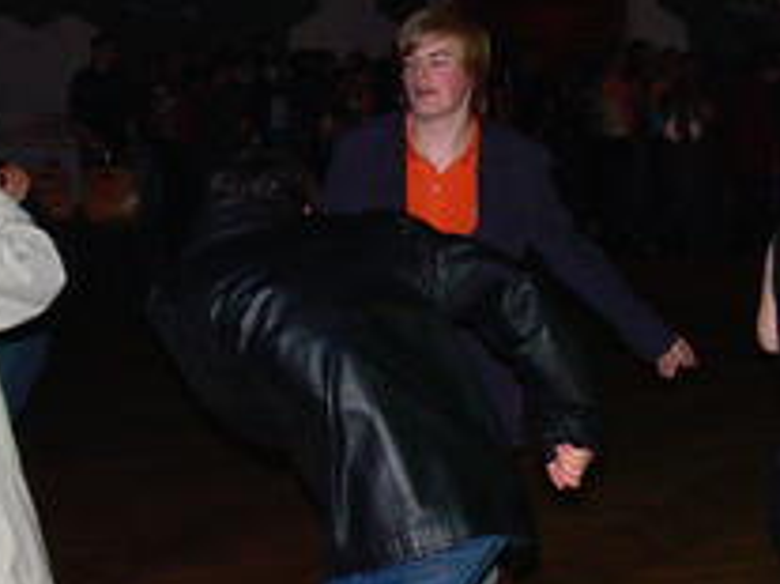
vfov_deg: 18.4
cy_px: 388
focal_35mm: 80
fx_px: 1802
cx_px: 708
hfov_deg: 23.7
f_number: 2.8
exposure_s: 1/30
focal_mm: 7.4
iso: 200
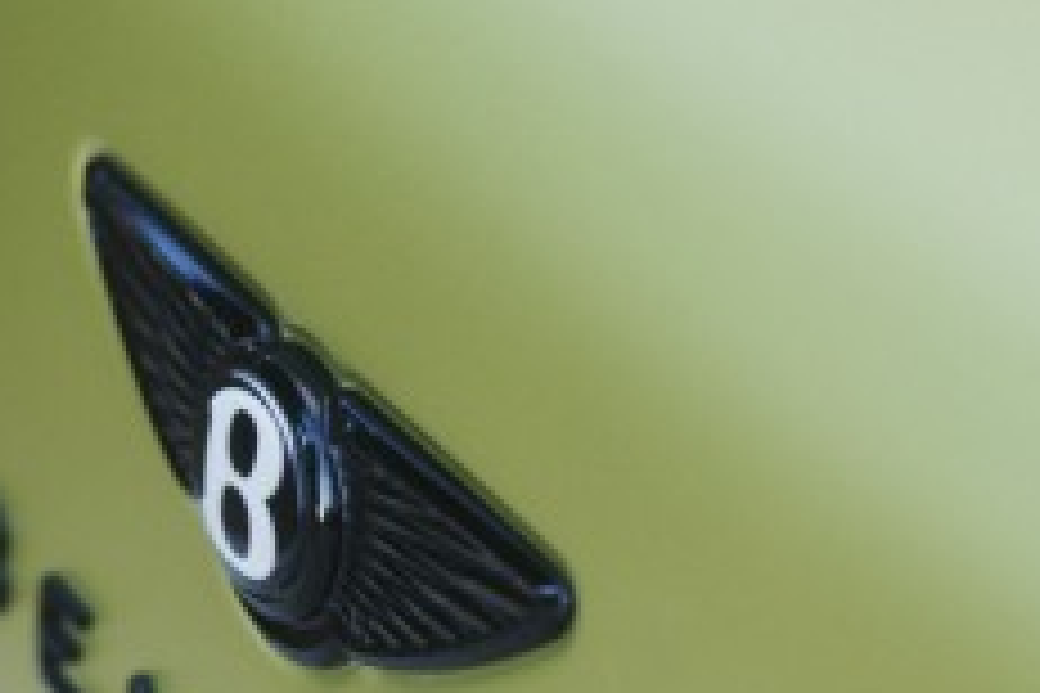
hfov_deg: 8.8
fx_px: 6759
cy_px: 495
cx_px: 396
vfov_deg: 5.9
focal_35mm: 234
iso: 400
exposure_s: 1/250
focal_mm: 90
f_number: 2.8
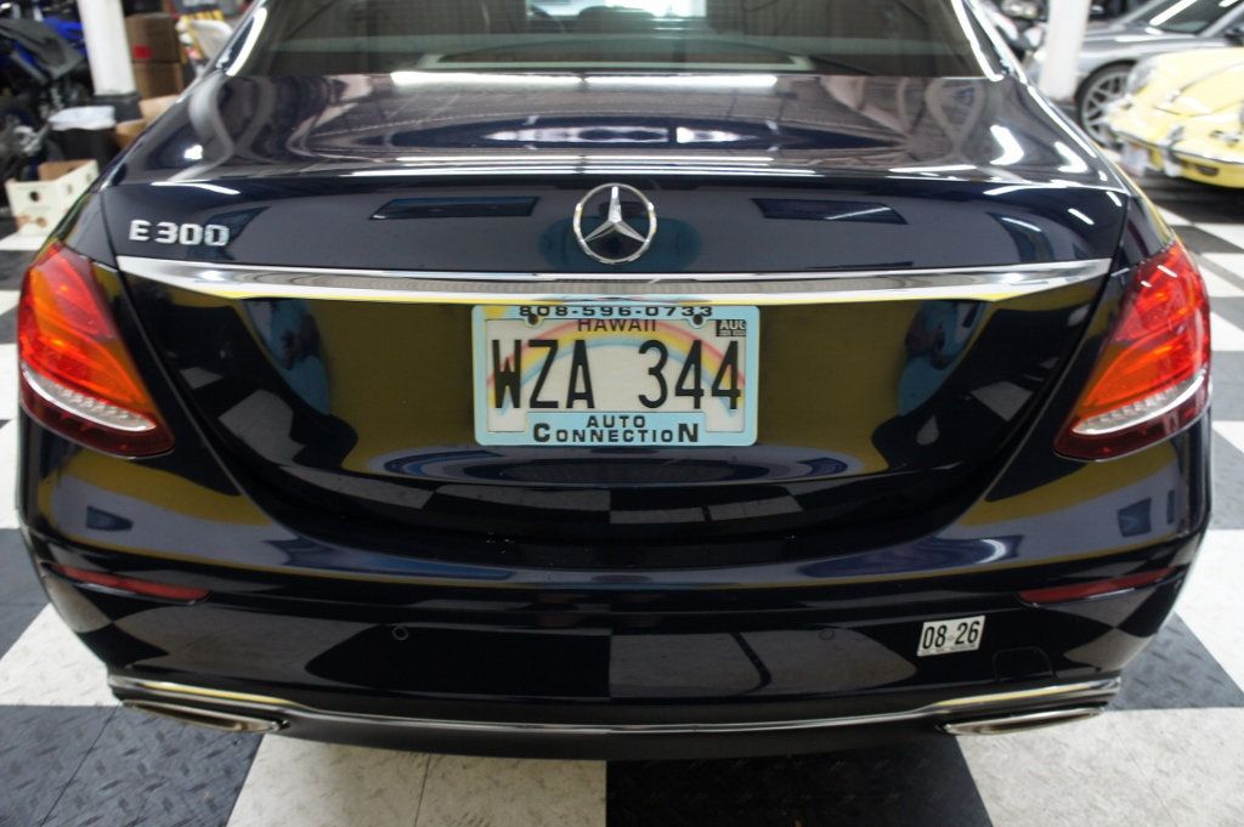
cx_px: 622
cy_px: 414
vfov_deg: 47.9
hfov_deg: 67.4
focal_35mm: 27
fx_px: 932
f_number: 3.5
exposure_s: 1/30
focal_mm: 18
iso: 640
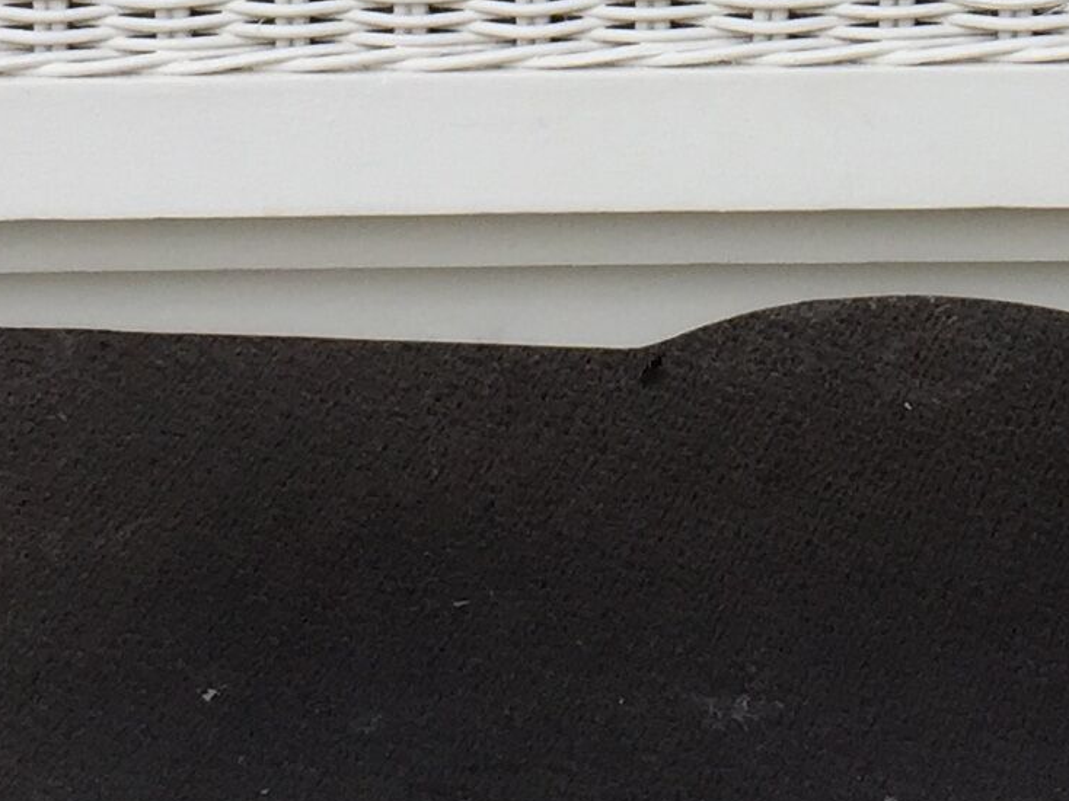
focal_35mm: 129
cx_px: 871
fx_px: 3982
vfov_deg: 10.7
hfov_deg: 15.2
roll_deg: +0.4
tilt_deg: -17.8
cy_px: -705
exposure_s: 1/210
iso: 32
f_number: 2.2
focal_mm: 4.15
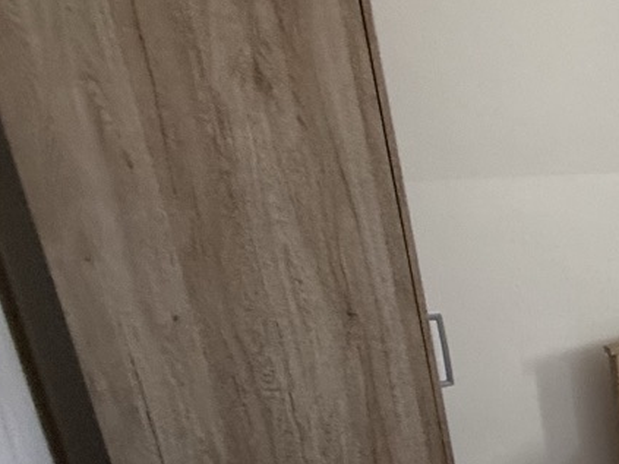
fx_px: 947
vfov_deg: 26.9
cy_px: 385
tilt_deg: -19.2
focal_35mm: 53
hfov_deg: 22.4
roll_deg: -3.9
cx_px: 1099
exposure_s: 1/100
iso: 320
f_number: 2.2
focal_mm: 2.22
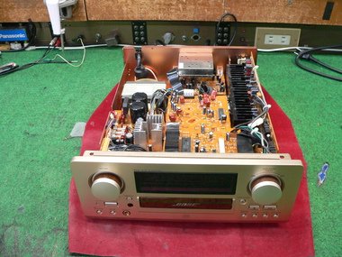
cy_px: 128
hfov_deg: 51.4
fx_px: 356
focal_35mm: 36
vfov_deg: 39.7
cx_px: 171
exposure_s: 1/13
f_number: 2.8
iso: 200
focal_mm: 6
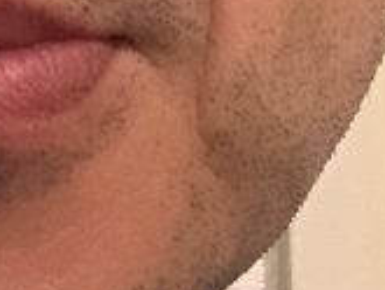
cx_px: -30
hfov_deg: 9.9
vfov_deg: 7.2
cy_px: -351
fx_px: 2204
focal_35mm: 198
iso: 500
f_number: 2.2
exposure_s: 1/29
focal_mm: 2.87
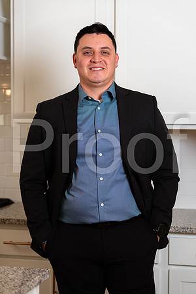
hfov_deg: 16.1
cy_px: 147
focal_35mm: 85
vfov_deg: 23.9
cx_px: 98
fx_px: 694
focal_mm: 85
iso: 50
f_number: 3.2
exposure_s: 1/160
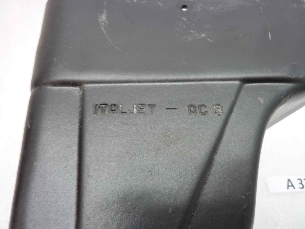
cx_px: 152
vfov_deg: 54.9
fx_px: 220
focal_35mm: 25
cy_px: 114
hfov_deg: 69.4
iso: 125
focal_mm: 4.1
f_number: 3.3
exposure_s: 1/8
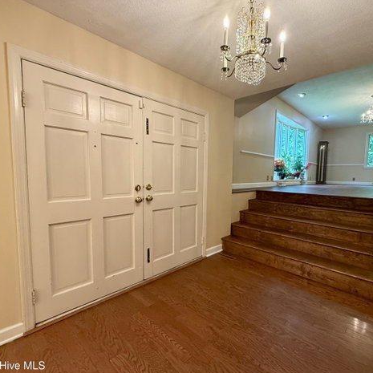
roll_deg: -1.3
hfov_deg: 83.2
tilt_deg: -4.3
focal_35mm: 17
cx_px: 219
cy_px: 191
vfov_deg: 84.0
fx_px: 207
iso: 400
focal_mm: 2.22
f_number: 2.2
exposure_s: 1/60
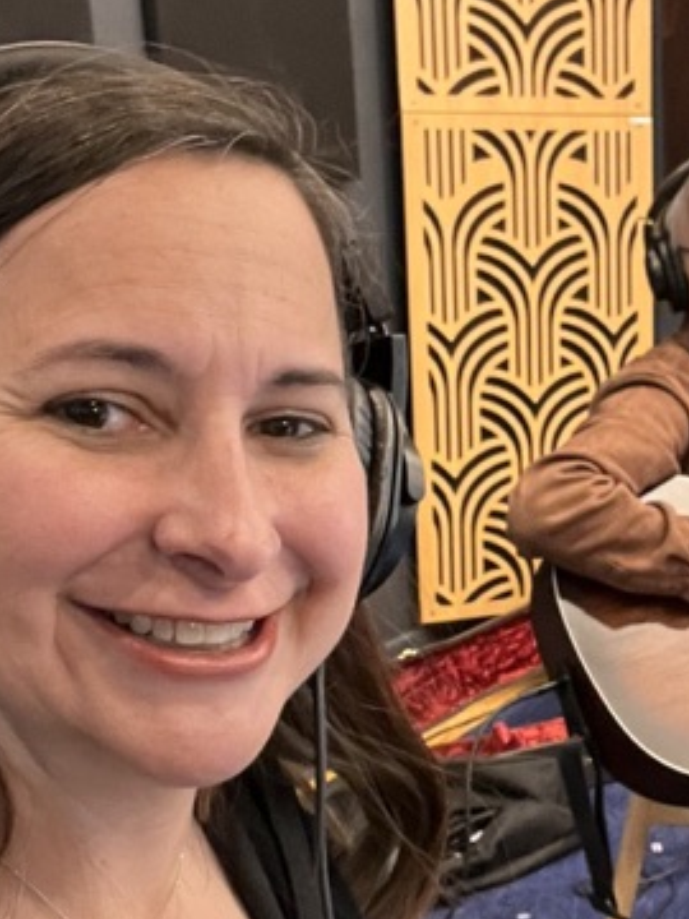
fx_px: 1698
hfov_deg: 22.2
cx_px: 663
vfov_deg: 30.0
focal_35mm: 64
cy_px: 633
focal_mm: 2.71
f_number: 2.2
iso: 320
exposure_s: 1/30
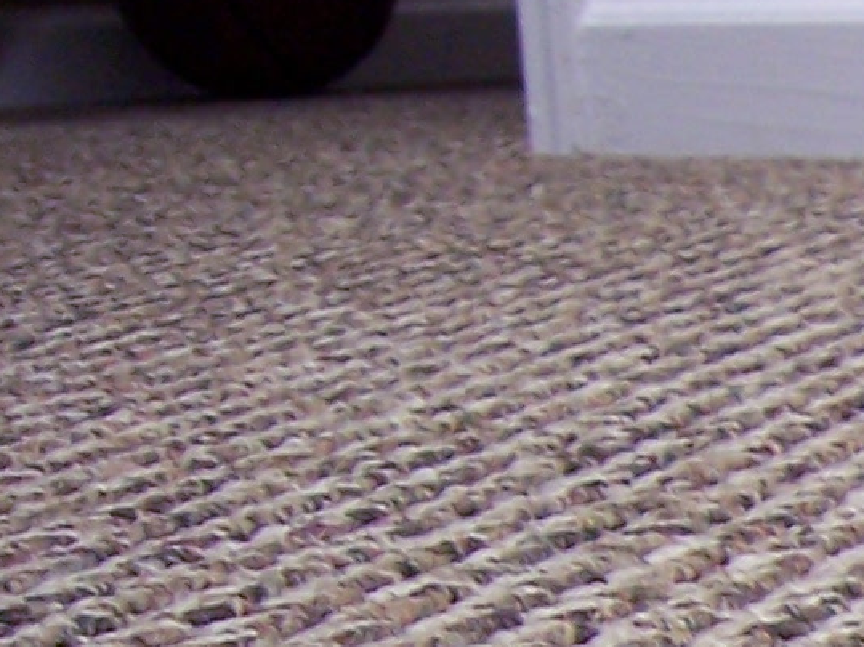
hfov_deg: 11.3
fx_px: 3843
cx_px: 1837
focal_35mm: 154
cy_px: 1336
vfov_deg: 9.0
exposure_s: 1/30
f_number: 3
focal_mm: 6
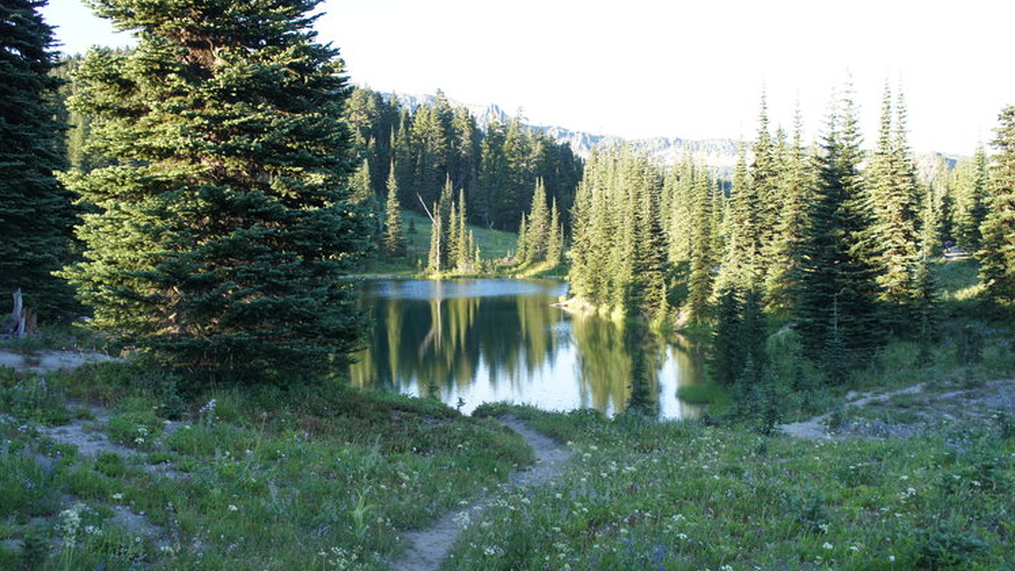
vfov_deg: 32.0
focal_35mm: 37
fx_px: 996
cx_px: 507
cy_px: 286
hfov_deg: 54.0
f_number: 5.6
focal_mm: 22
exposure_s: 1/80
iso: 200
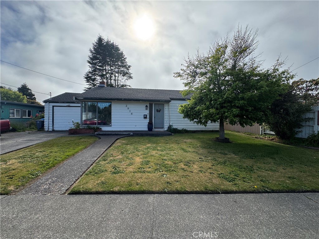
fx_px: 129
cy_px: 120
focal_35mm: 14
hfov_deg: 102.1
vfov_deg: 85.7
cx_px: 160
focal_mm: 2.22
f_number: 2.2
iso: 50
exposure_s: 1/2208
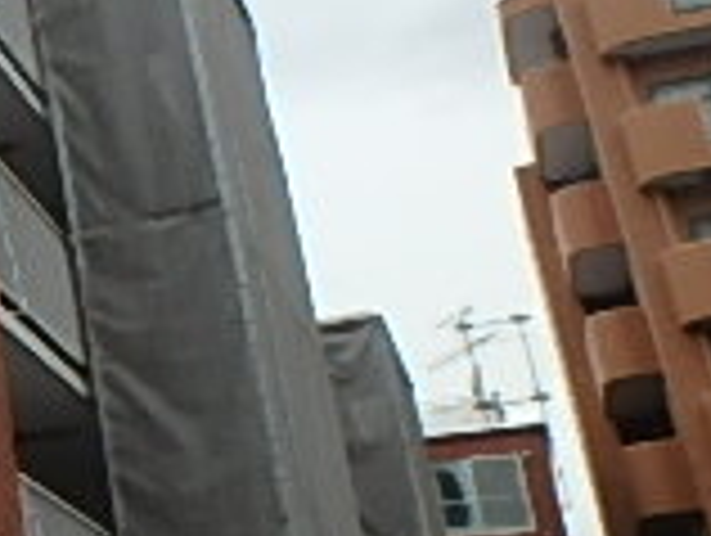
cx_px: -608
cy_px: 54
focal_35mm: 85
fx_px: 1749
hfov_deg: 17.9
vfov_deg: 17.2
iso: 200
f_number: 3.5
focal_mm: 3.7
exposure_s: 1/50
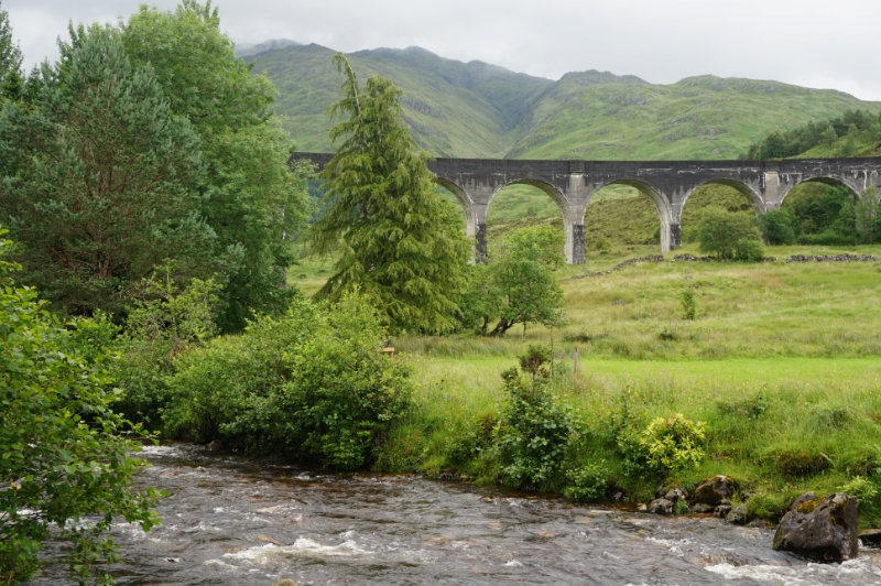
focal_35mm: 46
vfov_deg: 28.9
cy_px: 293
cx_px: 440
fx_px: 1137
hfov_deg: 42.4
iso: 100
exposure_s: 1/60
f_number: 6.3
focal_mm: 31
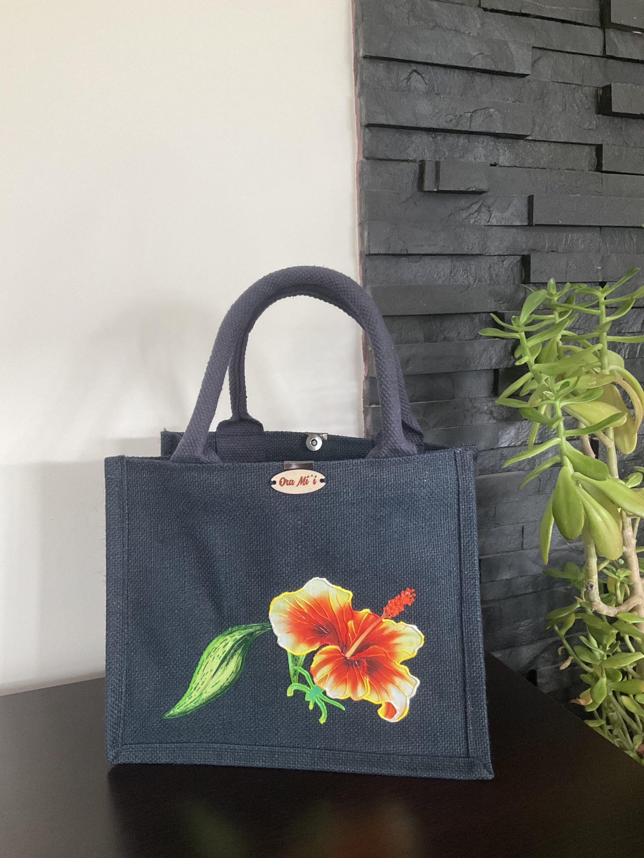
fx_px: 719
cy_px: 429
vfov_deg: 61.7
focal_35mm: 29
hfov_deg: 48.2
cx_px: 322
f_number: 1.8
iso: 200
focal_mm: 3
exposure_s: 1/60
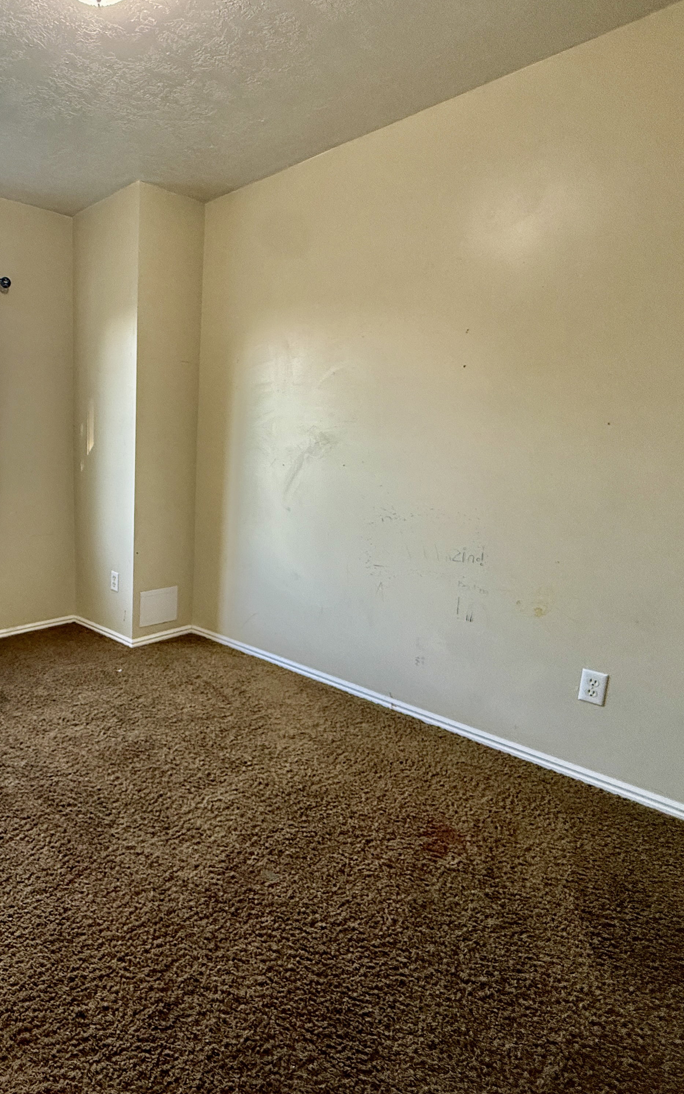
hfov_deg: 54.9
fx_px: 597
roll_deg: +0.1
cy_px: 543
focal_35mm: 20
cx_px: 123
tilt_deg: -8.8
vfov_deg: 85.1
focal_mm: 2.22
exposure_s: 1/120
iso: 250
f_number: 2.2
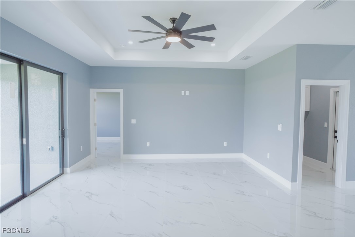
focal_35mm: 20
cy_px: 118
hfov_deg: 84.0
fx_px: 197
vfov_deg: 61.9
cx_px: 178
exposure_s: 1/40
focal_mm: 20
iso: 500
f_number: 7.1
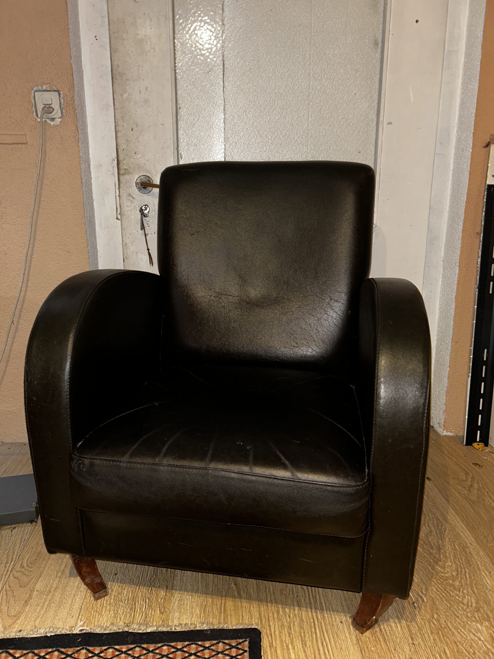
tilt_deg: -14.5
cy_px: 330
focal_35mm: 26
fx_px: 495
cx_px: 247
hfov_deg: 53.1
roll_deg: +0.1
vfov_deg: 67.3
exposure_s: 1/5
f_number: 1.5
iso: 50
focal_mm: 5.7
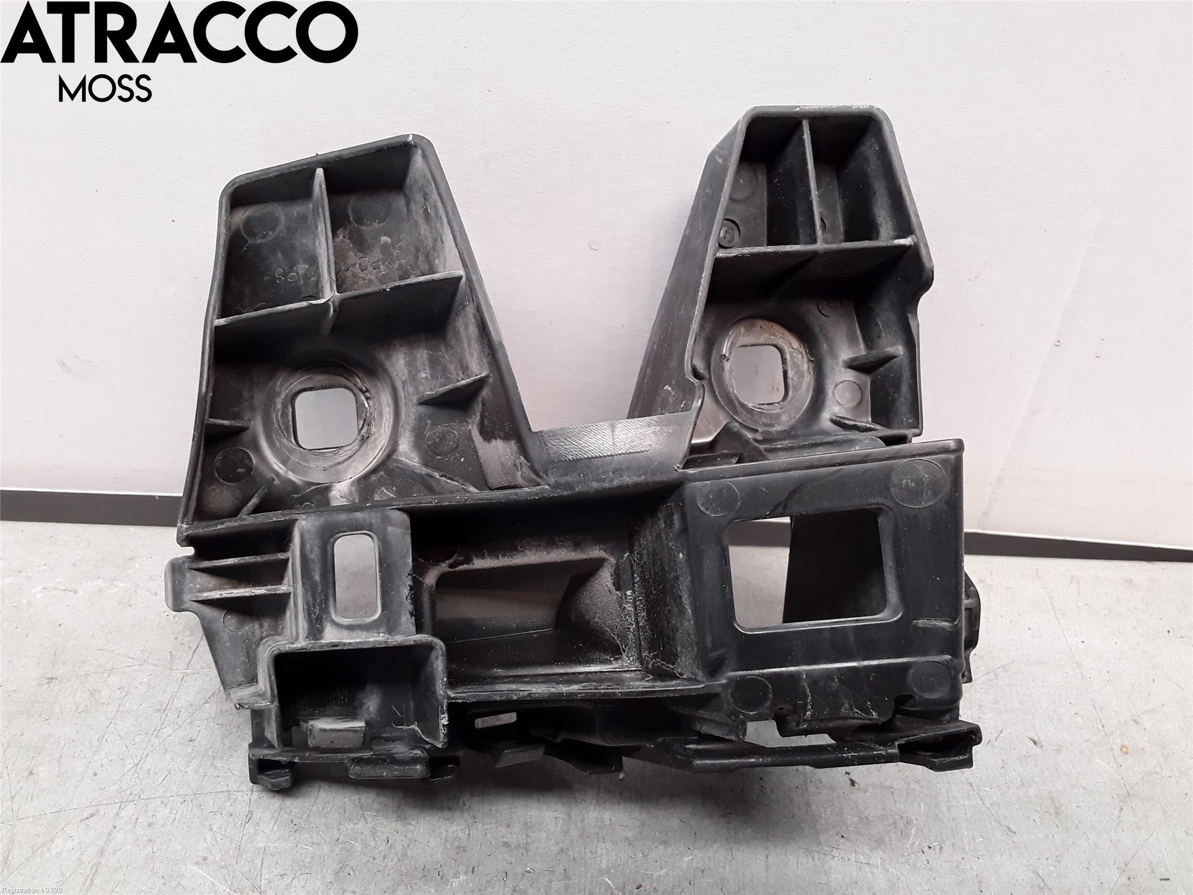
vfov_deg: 49.7
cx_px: 596
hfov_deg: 63.4
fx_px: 965
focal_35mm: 28
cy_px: 448
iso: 80
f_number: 1.9
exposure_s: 1/50
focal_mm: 2.91
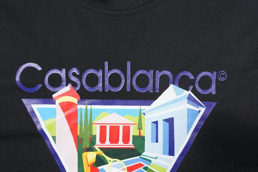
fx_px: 172
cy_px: 86
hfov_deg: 73.8
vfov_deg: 53.1
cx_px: 129
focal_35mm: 24
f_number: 10
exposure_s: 1/100
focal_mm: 16
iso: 1600
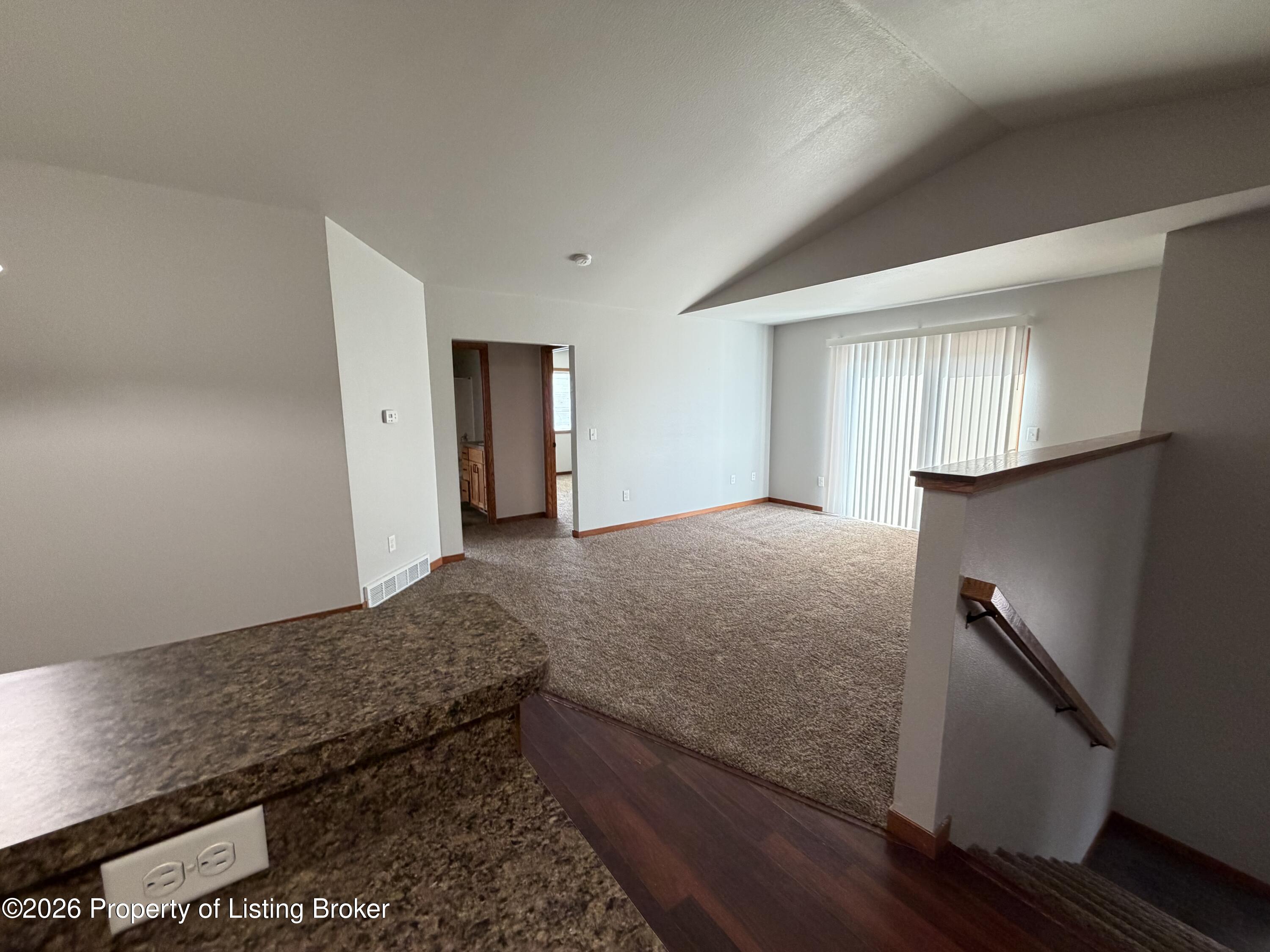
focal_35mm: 14
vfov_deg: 85.7
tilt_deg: -7.9
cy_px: 476
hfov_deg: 102.1
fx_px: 514
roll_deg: -0.4
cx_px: 635
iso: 320
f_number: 2.2
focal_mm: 2.22
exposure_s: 1/120
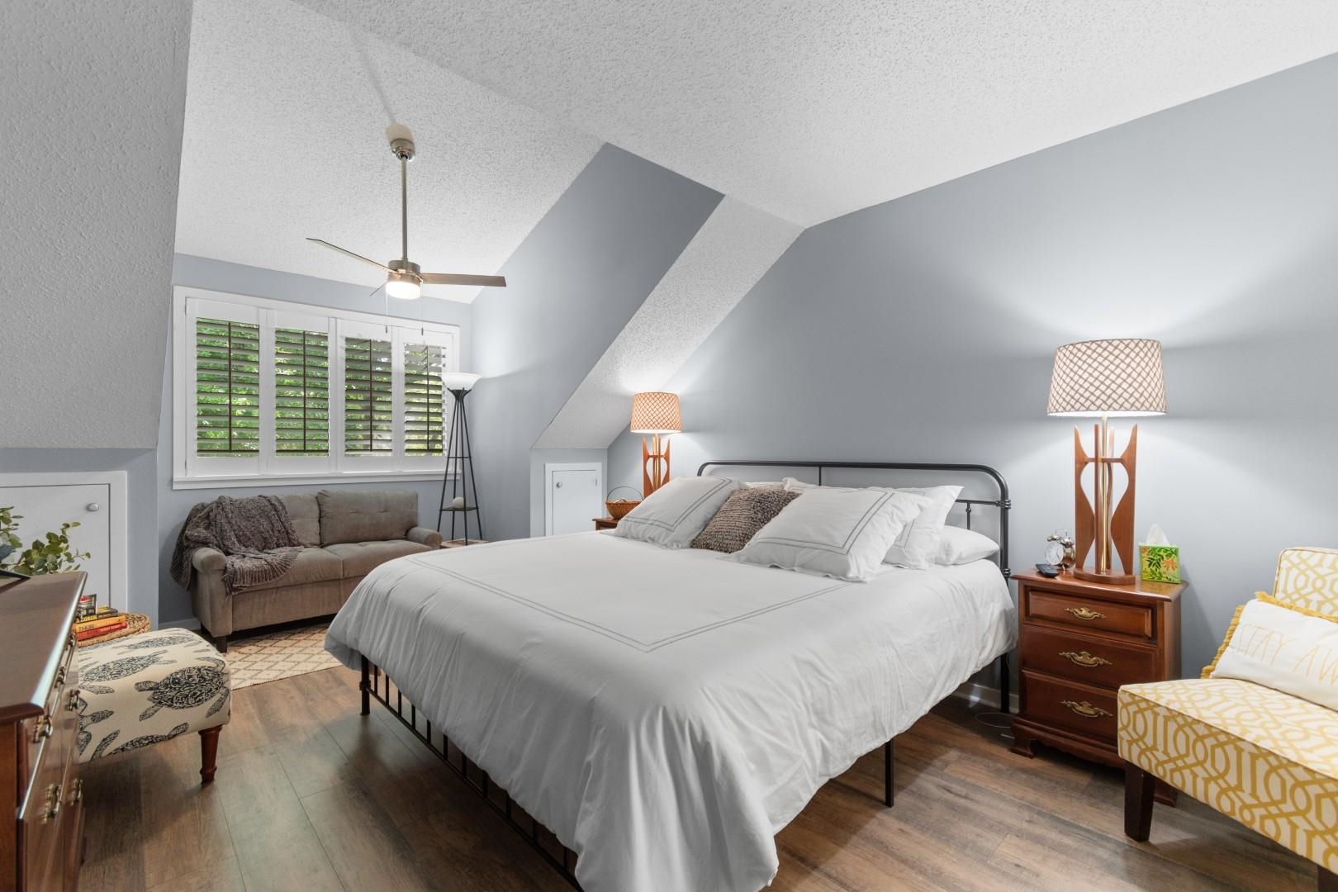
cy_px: 446
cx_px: 669
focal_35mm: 15
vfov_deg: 77.3
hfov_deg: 100.4
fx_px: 557
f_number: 4.5
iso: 100
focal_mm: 10
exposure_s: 2
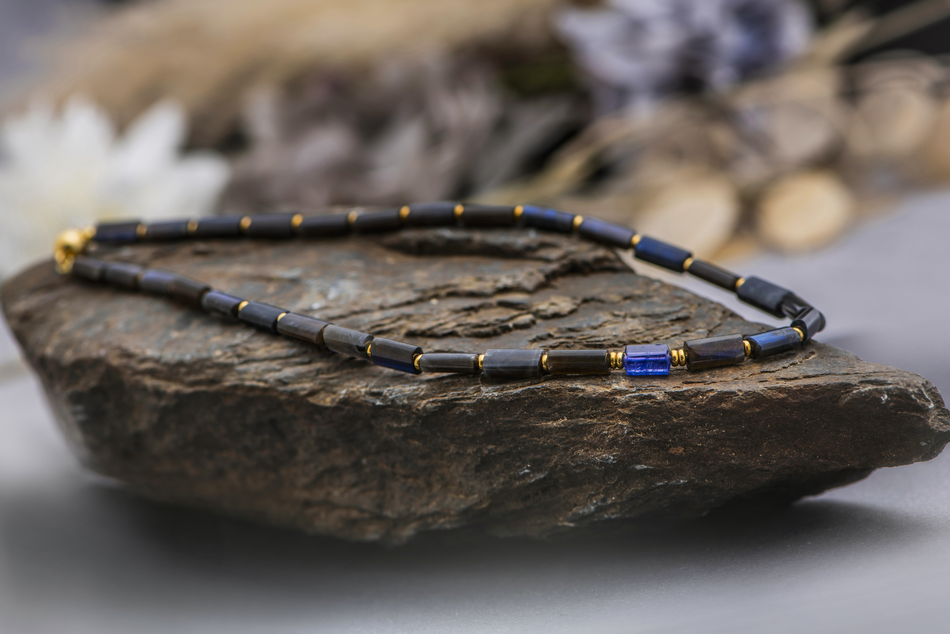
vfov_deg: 13.0
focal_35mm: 105
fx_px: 2771
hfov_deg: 19.5
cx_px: 475
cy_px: 317
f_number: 8
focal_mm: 105
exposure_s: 1/160
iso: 100
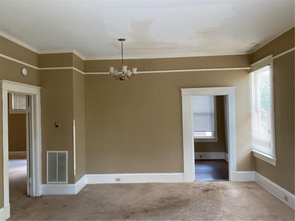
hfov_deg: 67.3
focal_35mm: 26
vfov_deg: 53.1
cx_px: 148
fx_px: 222
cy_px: 110
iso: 125
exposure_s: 1/121
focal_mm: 4.25
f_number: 1.8
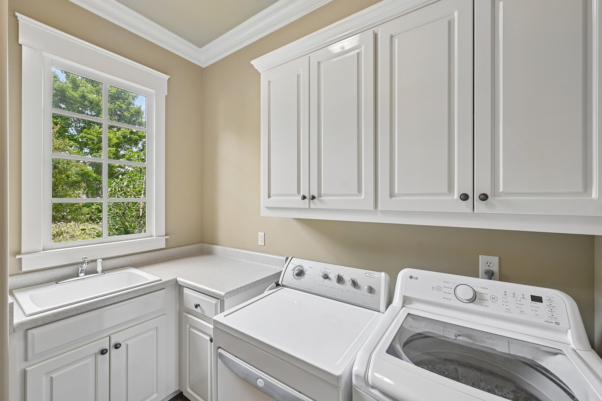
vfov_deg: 81.2
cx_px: 301
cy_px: 200
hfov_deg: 104.3
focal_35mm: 14
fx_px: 234
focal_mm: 14
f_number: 8
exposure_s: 1/60
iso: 400
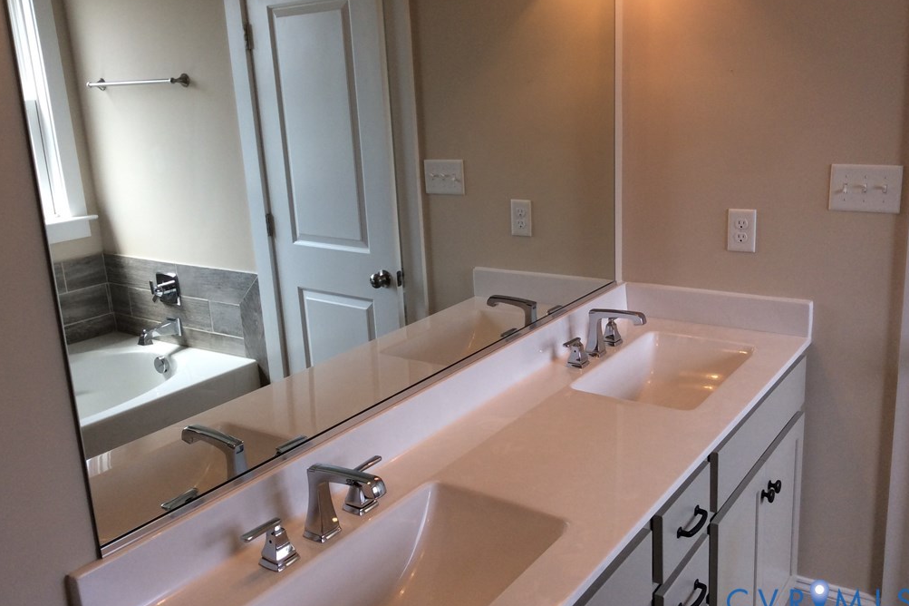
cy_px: 279
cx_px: 448
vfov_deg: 38.8
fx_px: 858
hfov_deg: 55.8
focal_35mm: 34
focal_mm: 3.3
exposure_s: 1/120
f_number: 2.4
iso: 32
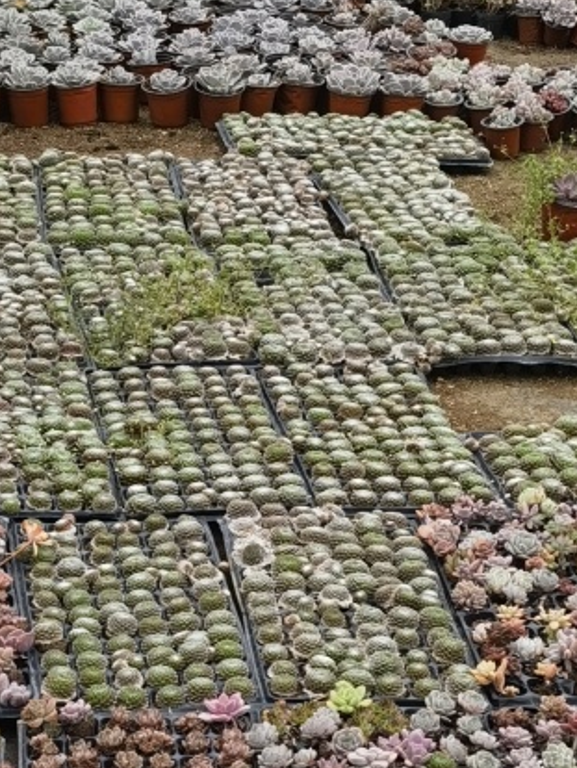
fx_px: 2287
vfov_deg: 18.9
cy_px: 621
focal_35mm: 103
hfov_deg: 14.4
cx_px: 195
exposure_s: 1/292
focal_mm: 6.67
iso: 50
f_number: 1.9
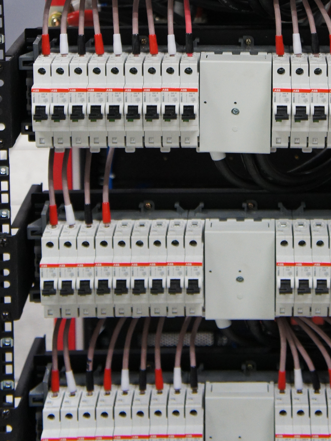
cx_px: 241
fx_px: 1211
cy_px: -13
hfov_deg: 15.5
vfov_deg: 19.9
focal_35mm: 95
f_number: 4
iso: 1600
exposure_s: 1/60
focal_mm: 32
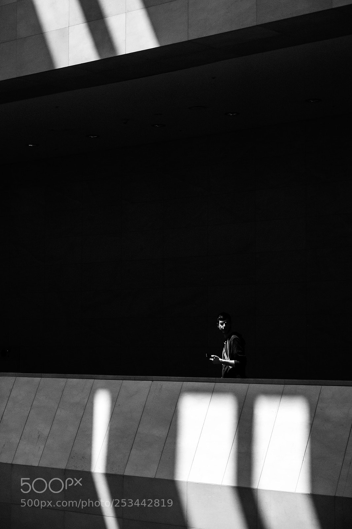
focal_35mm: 83
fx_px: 1218
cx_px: 176
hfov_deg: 16.4
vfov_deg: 24.5
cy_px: 264
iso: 800
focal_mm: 55
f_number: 5.6
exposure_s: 1/3000
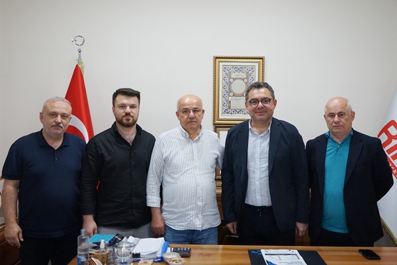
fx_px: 342
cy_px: 132
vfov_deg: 42.3
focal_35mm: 31
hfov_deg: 60.3
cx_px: 198
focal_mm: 31
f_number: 4
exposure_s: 1/160
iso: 1250
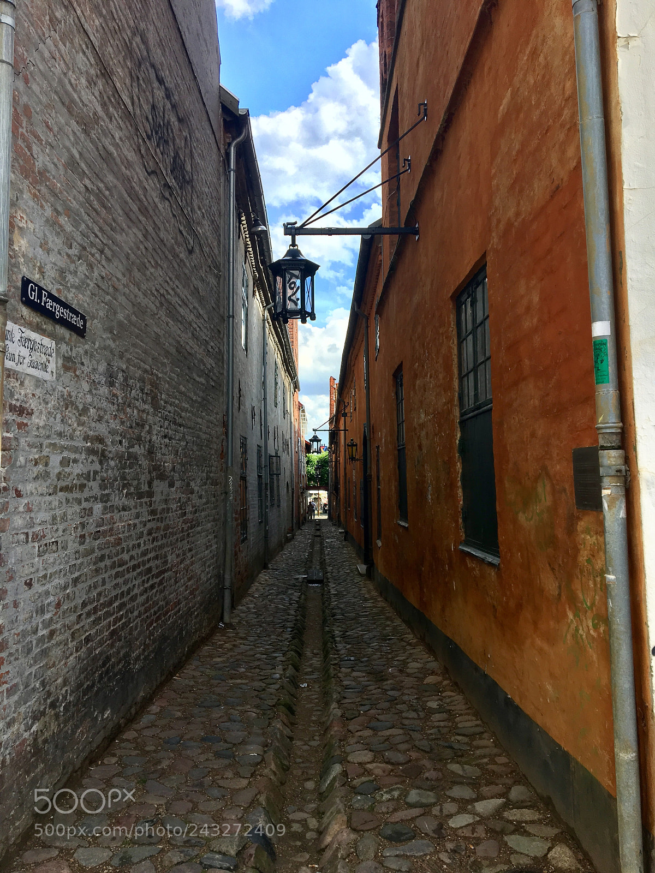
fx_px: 732
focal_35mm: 29
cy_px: 436
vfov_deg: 61.7
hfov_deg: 48.2
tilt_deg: +4.1
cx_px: 328
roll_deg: +0.3
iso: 25
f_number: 2.2
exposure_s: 1/373
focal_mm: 4.15
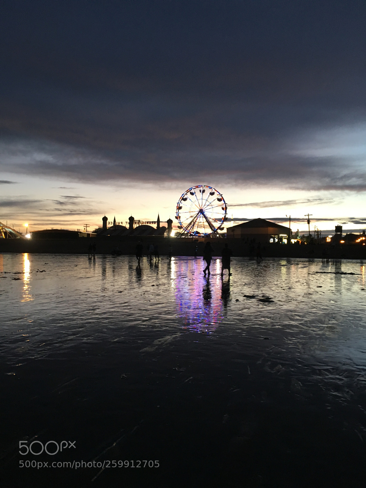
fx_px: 409
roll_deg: -1.2
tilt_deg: +0.3
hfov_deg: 48.2
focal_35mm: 29
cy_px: 244
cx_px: 183
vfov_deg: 61.7
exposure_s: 1/30
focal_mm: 4.15
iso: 100
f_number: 2.2
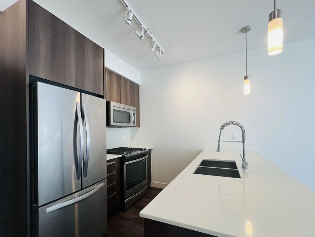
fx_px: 137
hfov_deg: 98.1
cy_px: 128
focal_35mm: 15
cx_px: 161
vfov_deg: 81.6
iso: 200
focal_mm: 1.57
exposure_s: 1/120
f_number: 1.8
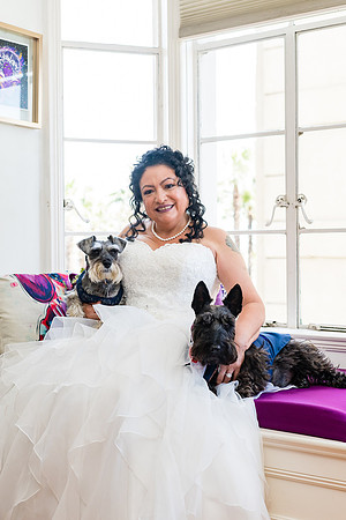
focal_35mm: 52
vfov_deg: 38.2
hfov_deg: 26.0
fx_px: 750
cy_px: 260
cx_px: 173
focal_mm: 35
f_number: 2.8
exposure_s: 1/320
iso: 320
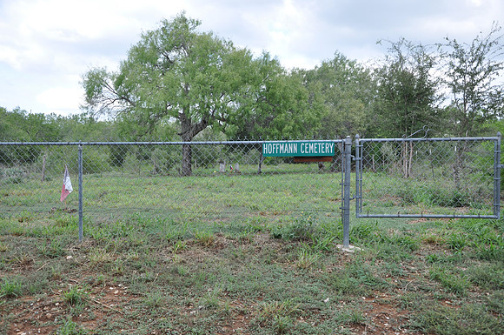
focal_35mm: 38
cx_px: 252
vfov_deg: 35.4
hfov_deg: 51.3
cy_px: 168
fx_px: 524
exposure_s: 1/160
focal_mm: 25
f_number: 6.3
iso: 200
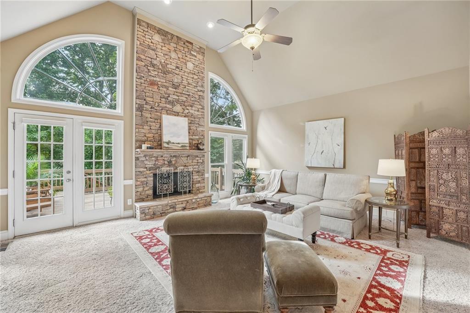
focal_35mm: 14
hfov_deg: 104.3
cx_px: 235
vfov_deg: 81.1
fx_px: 183
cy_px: 156
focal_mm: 14
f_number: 8
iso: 320
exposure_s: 1/10
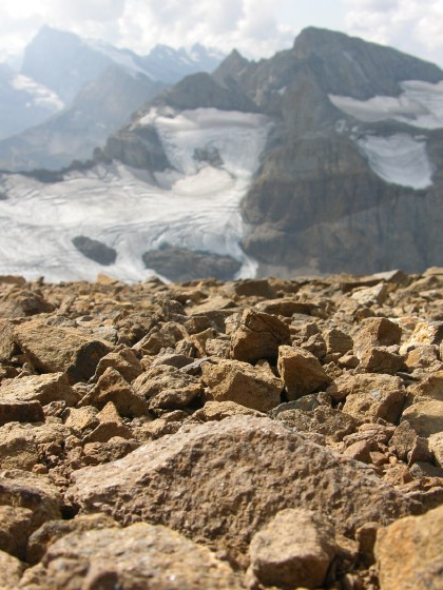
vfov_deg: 39.6
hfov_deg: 30.2
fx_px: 819
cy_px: 338
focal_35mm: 48
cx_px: 255
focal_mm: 8.9
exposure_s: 1/203
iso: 50
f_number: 5.6
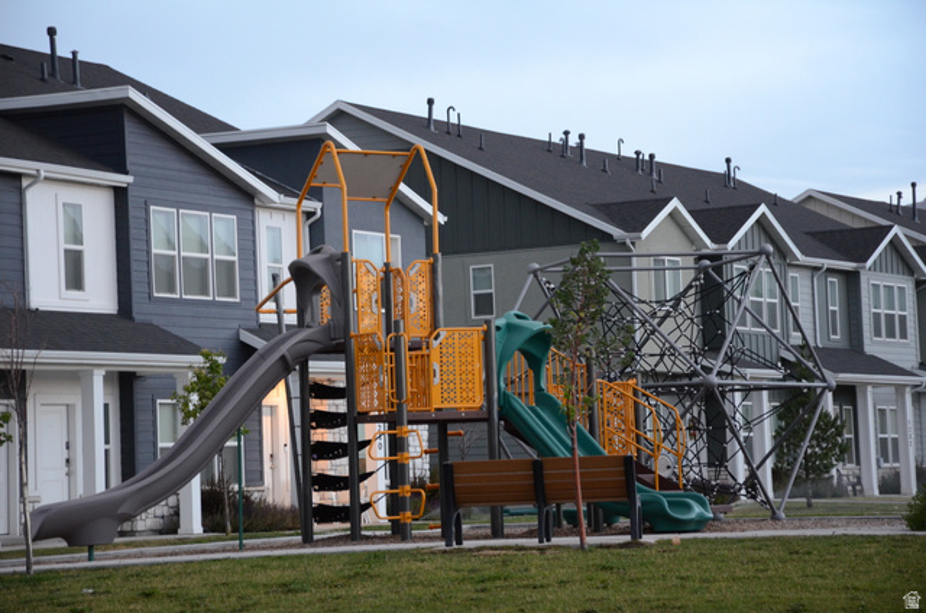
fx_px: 2888
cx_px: 463
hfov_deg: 18.2
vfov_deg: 12.1
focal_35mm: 112
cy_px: 306
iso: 1600
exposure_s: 1/50
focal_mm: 75
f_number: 5
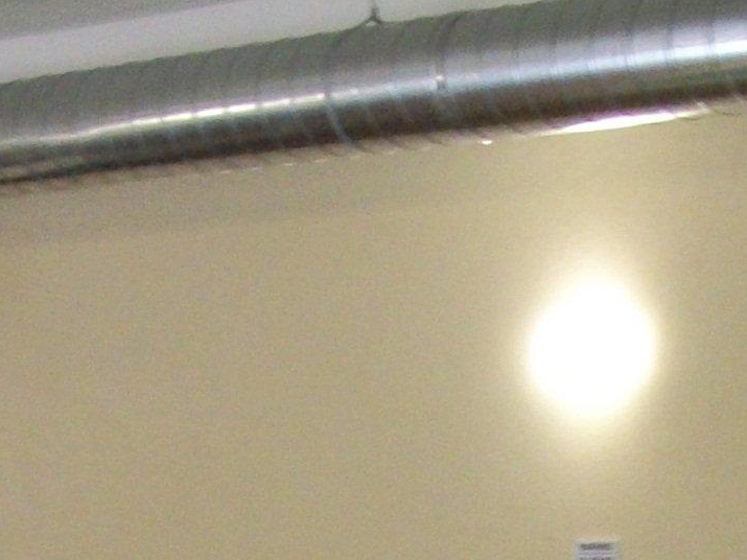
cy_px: 1391
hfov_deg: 11.0
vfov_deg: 7.7
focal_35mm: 179
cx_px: 298
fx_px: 3862
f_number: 2.9
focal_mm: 5.7
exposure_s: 1/30
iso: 160
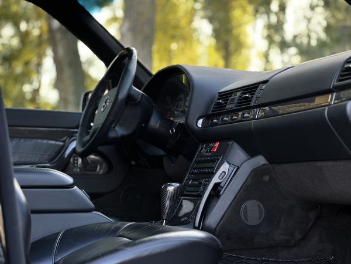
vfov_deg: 19.1
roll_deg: -1.0
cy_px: 132
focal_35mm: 77
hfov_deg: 25.3
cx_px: 176
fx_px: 781
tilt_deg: +3.8
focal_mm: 9
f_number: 2.8
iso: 160
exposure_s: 1/121
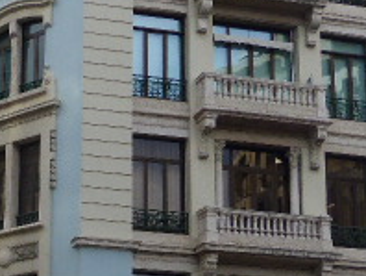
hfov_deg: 17.2
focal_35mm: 113
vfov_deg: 13.1
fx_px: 1196
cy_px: 211
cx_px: 54
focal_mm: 6.1
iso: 100
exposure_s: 1/320
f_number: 3.7
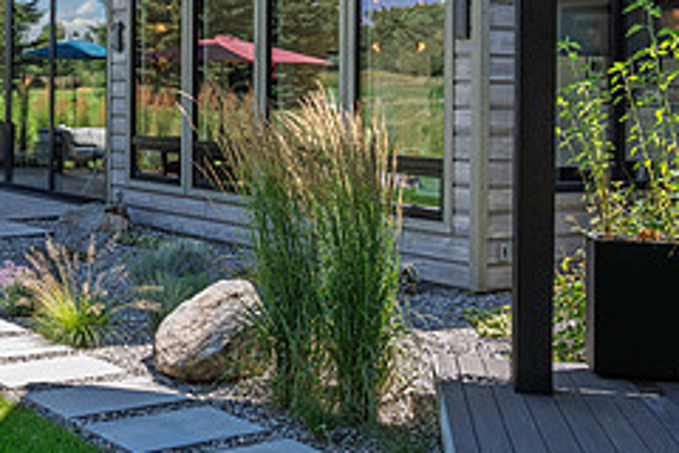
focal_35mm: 58
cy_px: 89
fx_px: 1094
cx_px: 65
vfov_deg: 23.0
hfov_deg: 32.7
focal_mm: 24
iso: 200
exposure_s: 1/125
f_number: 9
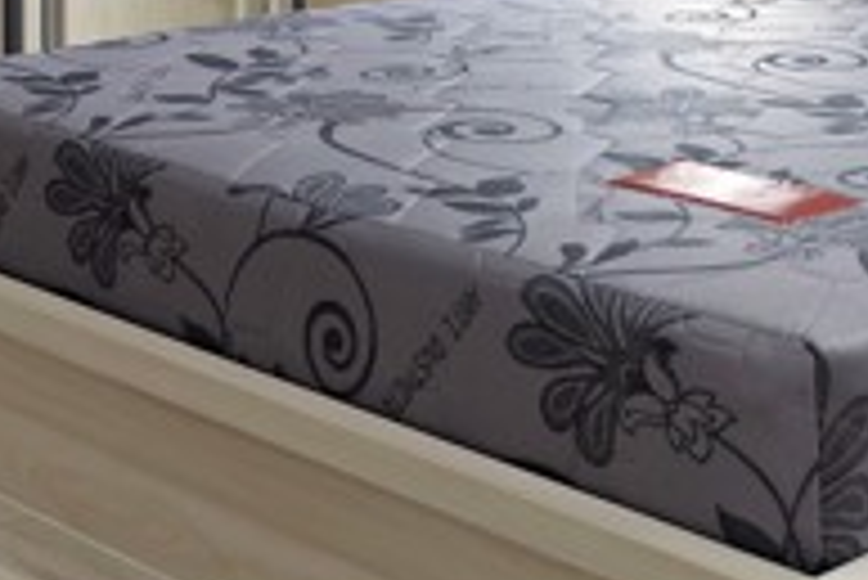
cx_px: 652
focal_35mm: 90
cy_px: -252
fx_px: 2172
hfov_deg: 22.4
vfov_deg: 14.3
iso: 200
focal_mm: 19.2
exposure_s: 1/25
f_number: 3.8
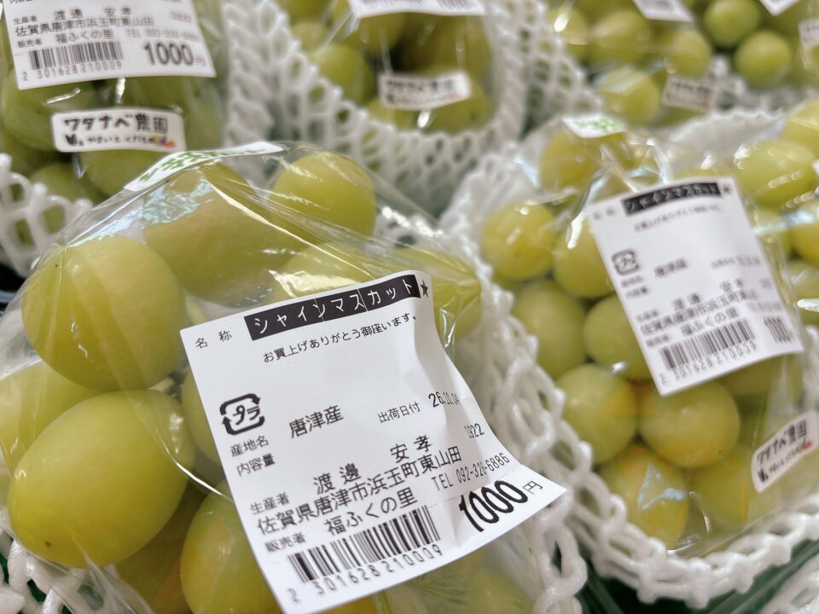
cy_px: 307
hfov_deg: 67.3
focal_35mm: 26
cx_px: 410
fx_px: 615
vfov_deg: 53.1
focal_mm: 5.96
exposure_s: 1/230
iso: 40
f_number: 1.6
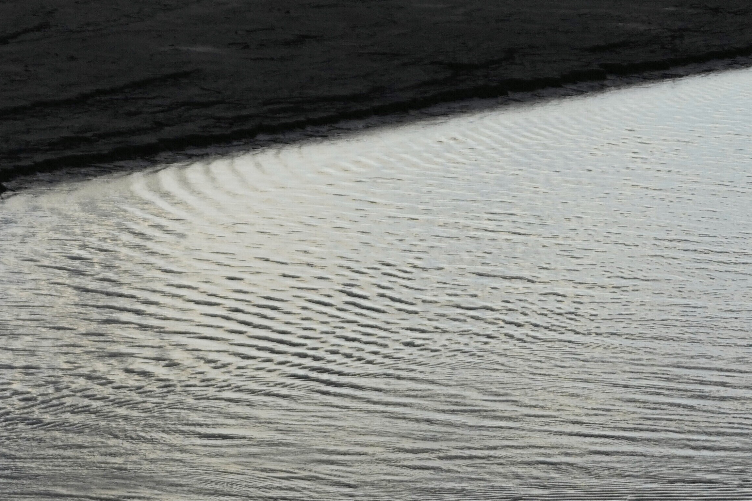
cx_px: -568
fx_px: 7917
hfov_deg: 5.4
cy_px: -45
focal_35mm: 379
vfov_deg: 3.6
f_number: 2.8
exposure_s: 1/16000
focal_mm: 101
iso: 400
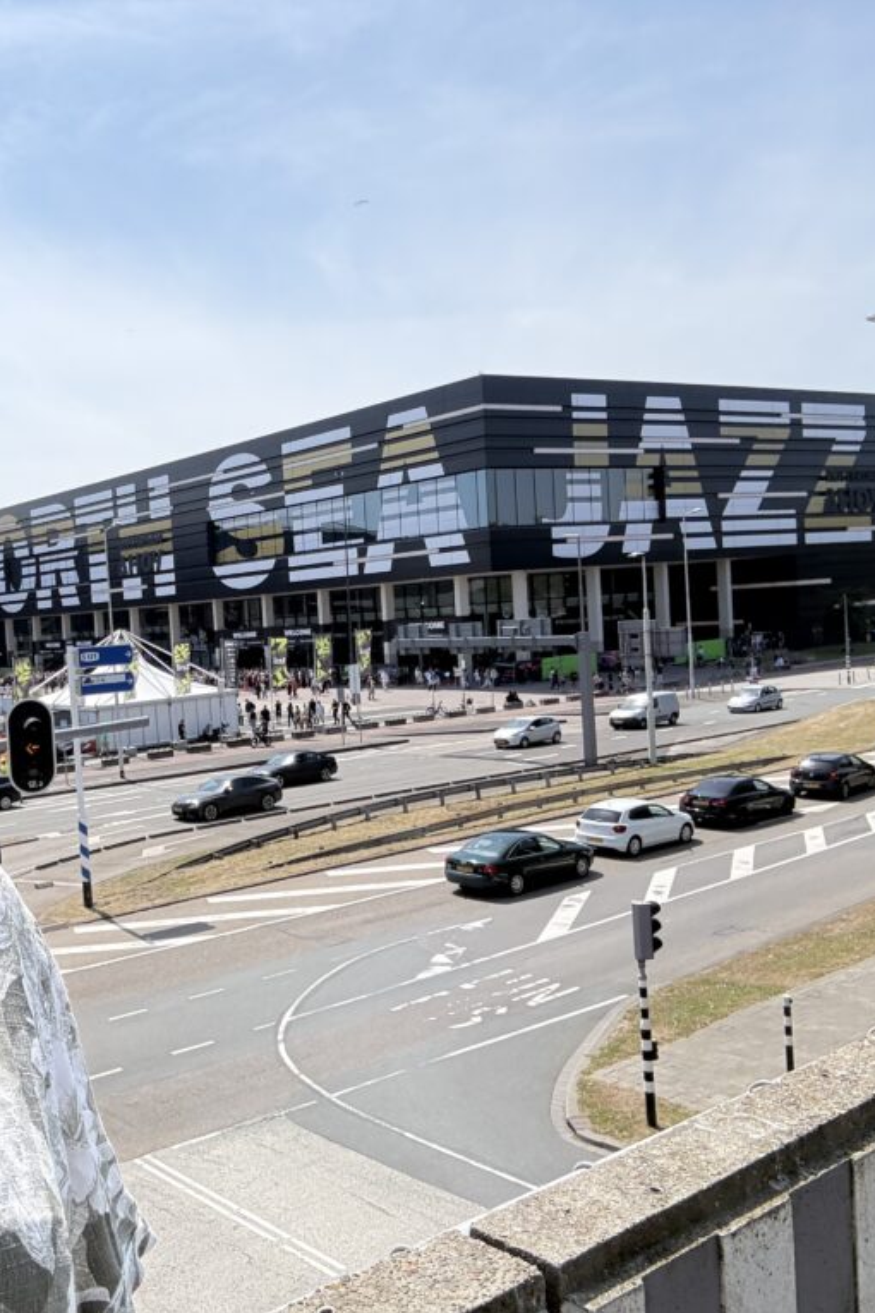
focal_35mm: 32
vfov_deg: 58.7
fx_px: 1167
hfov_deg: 39.2
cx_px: 151
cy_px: 657
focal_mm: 2.69
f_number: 1.9
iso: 40
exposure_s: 1/1172
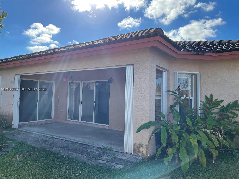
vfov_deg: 53.1
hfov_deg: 67.3
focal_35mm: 26
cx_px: 120
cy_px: 90
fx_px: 180
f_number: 1.6
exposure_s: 1/2398
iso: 32
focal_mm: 4.2
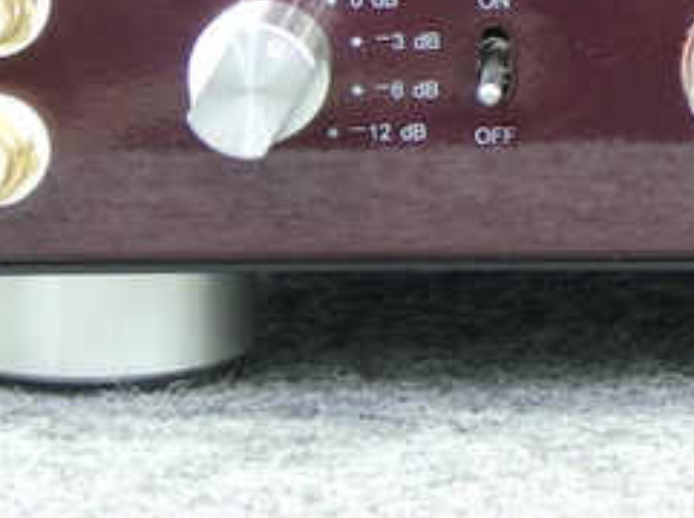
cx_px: 1051
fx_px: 8468
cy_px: -331
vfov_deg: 3.5
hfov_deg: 4.7
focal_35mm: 423
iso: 100
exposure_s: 2.5
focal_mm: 19
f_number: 5.6
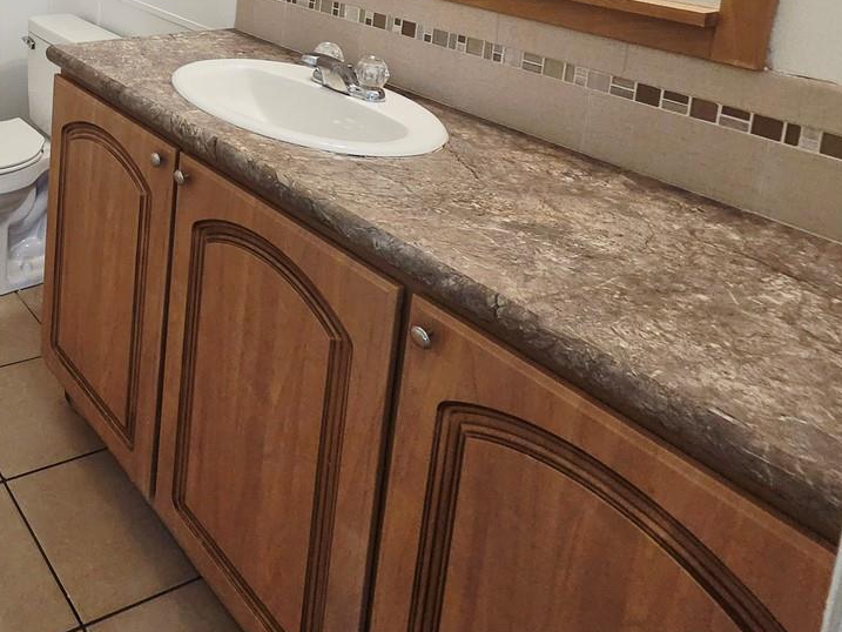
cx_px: -28
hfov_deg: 48.7
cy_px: -63
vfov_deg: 39.4
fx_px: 706
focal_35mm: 29
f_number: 2.2
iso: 320
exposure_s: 1/60.2
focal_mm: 2.2
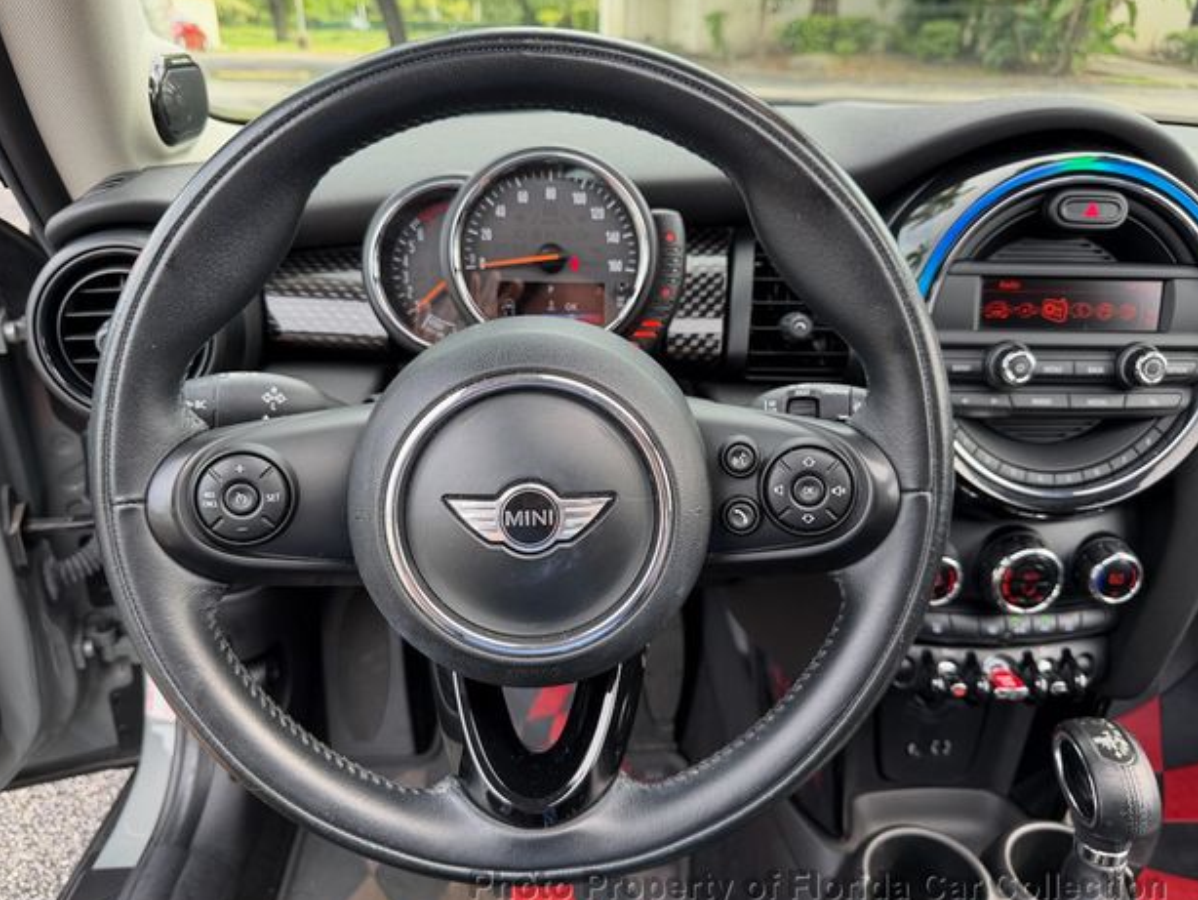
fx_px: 866
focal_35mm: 25
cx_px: 605
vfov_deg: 54.9
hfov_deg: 69.4
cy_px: 459
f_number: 1.78
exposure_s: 1/232
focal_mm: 6.76
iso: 80
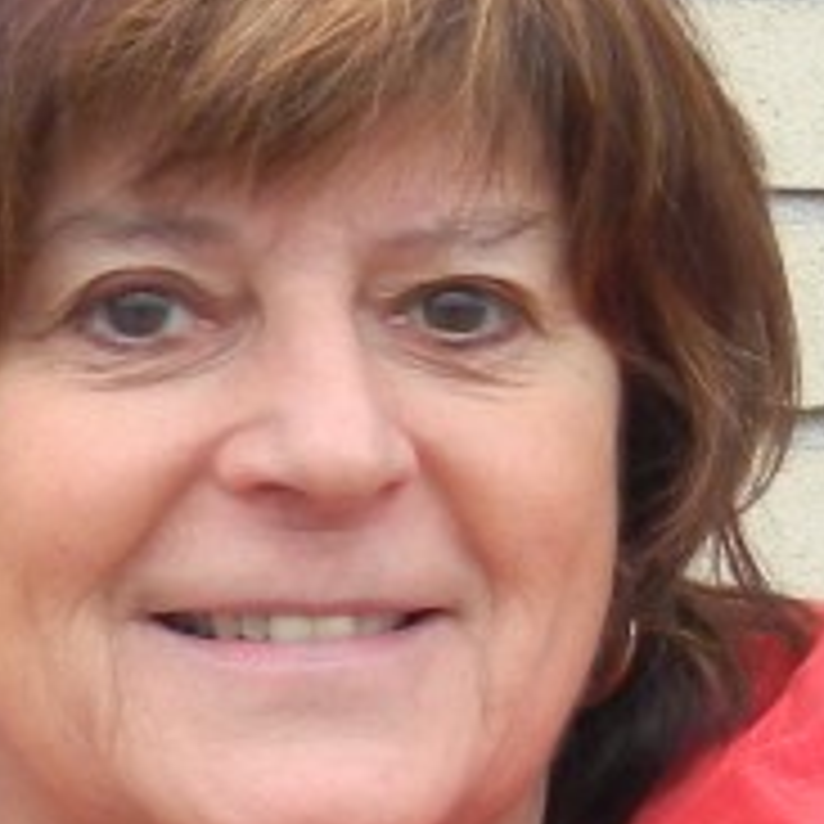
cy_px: 761
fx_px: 7675
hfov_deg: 6.1
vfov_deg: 6.1
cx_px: 90
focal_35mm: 285
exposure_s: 1/100
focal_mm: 7.3
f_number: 3.5
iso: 80
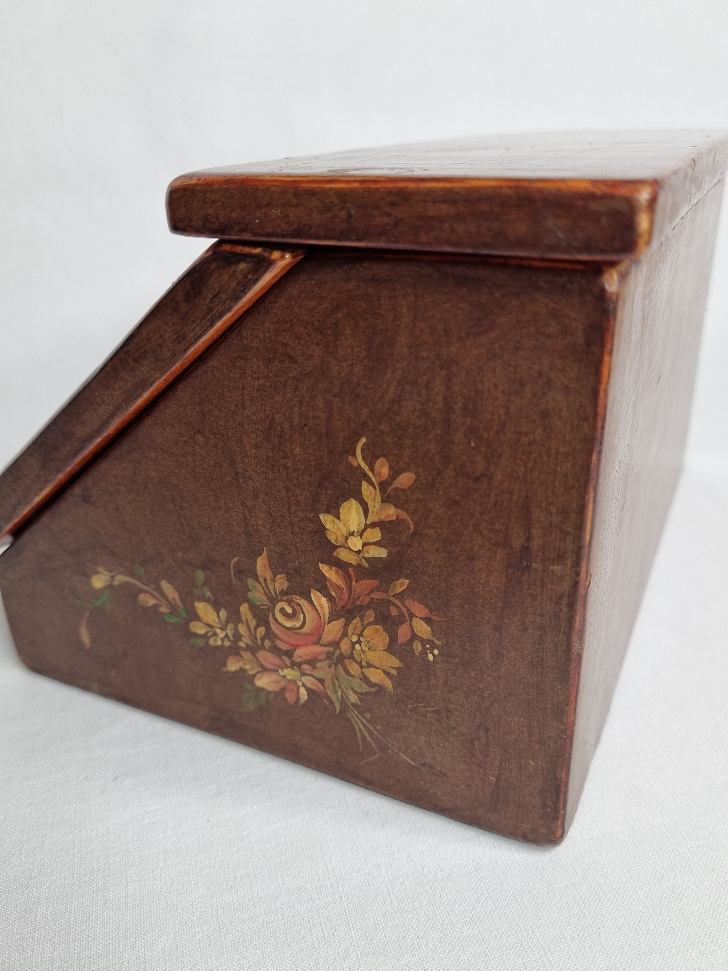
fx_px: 729
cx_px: 364
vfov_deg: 67.3
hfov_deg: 53.1
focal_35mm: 26
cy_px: 486
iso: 64
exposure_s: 1/100
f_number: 1.8
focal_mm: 5.4
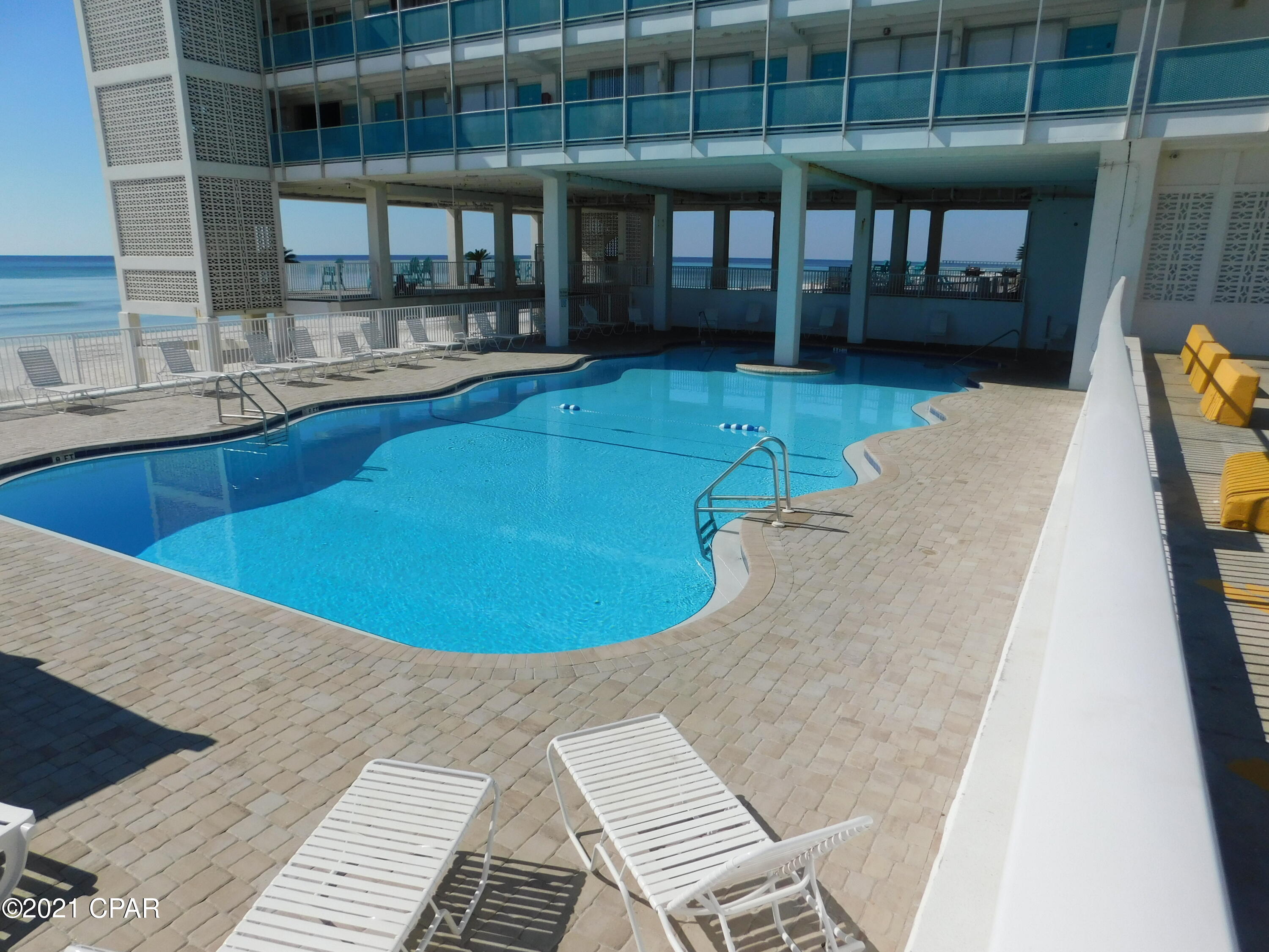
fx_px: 843
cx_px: 634
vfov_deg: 58.9
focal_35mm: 23
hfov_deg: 73.9
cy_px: 476
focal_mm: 4
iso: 125
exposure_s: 1/1000
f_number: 6
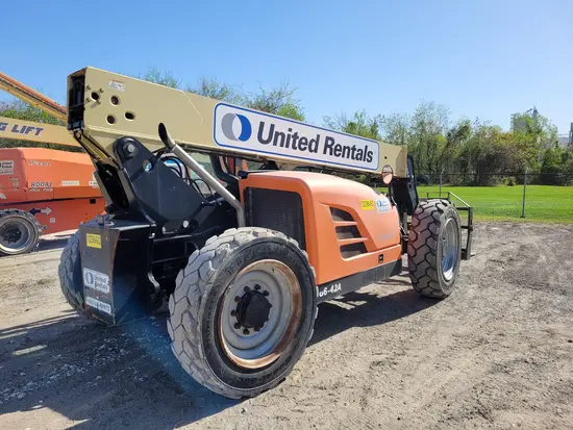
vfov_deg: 53.1
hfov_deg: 67.3
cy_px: 215
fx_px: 431
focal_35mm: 26
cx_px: 286
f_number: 1.8
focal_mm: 5.4
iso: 40
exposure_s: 1/2049
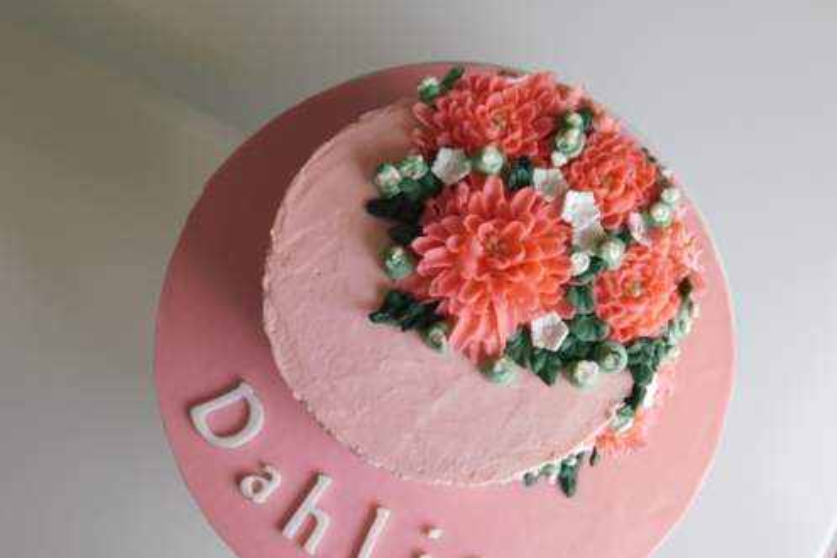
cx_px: 421
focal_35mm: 42
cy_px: 312
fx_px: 976
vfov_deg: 31.9
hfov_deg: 46.4
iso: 125
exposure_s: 1/40
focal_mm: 7.1
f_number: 3.6
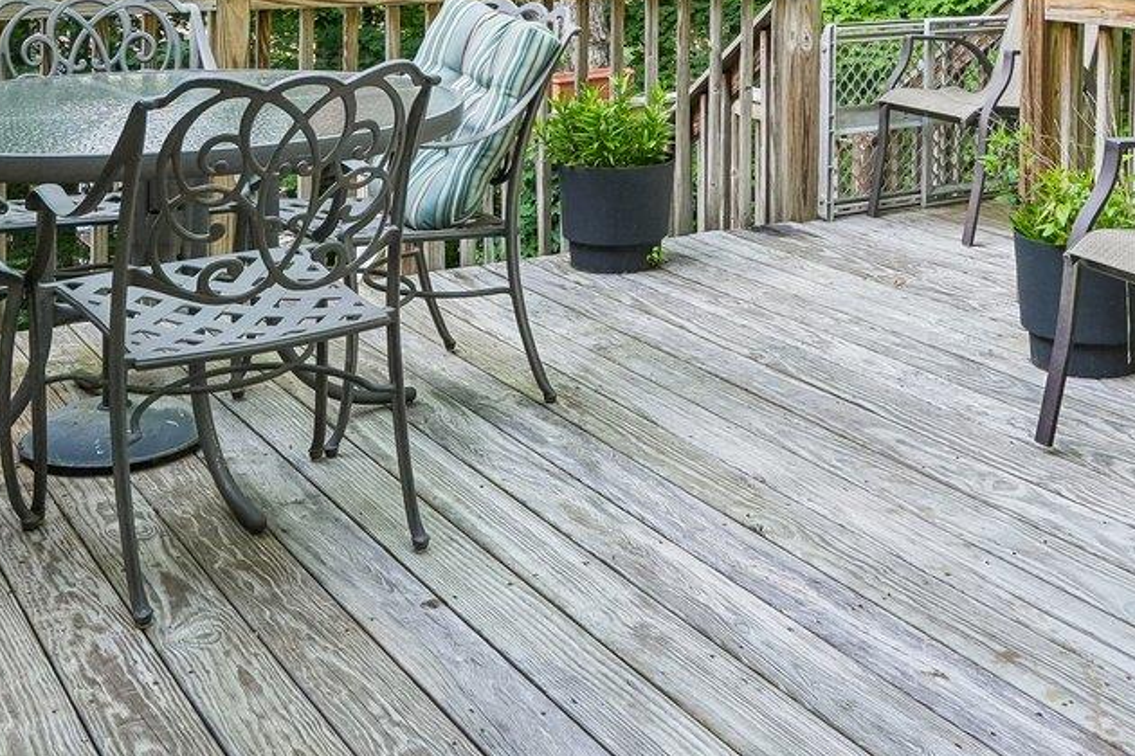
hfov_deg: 37.5
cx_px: 807
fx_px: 1639
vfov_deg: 23.5
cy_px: -174
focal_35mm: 52
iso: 250
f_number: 8
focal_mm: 16
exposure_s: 1/30
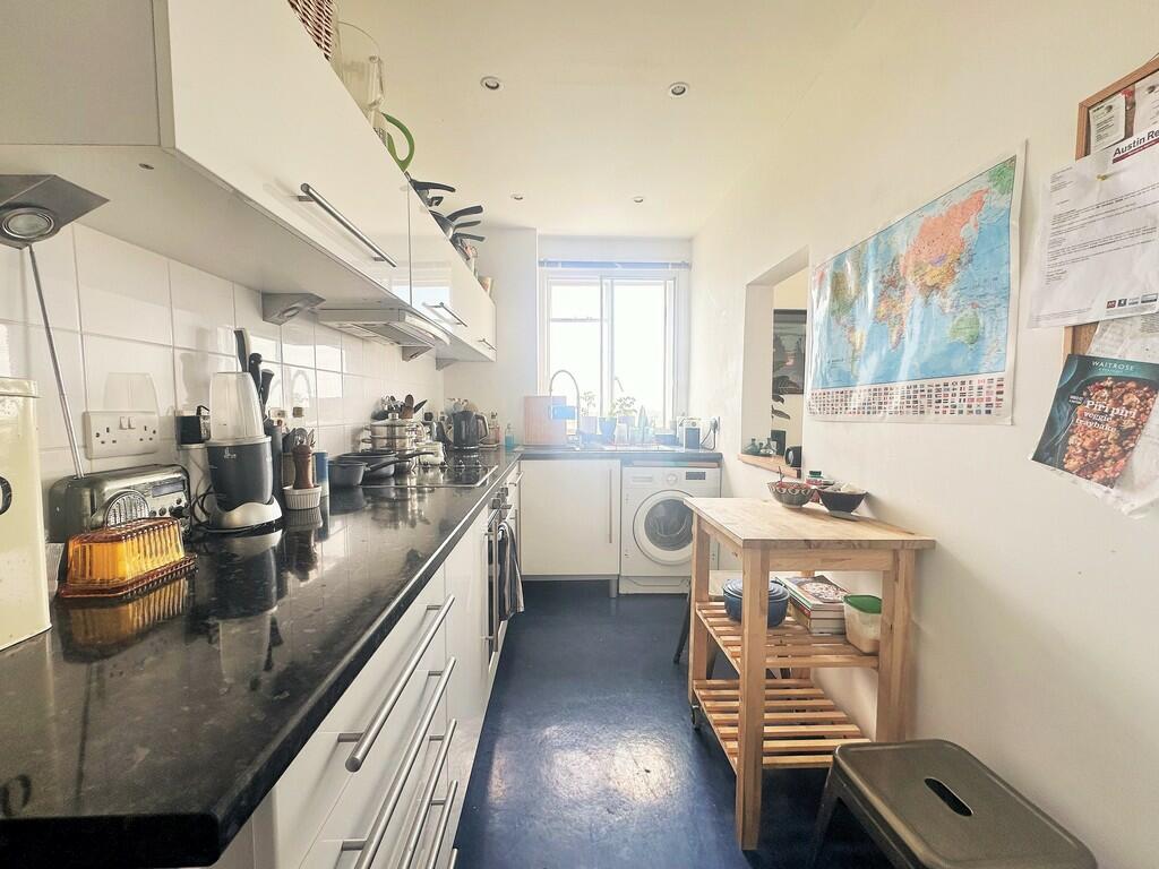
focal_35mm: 14
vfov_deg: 85.7
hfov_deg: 102.1
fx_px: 469
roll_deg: +0.3
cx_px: 580
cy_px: 434
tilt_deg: -3.5
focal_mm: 2.22
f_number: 2.2
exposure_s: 1/99
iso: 50
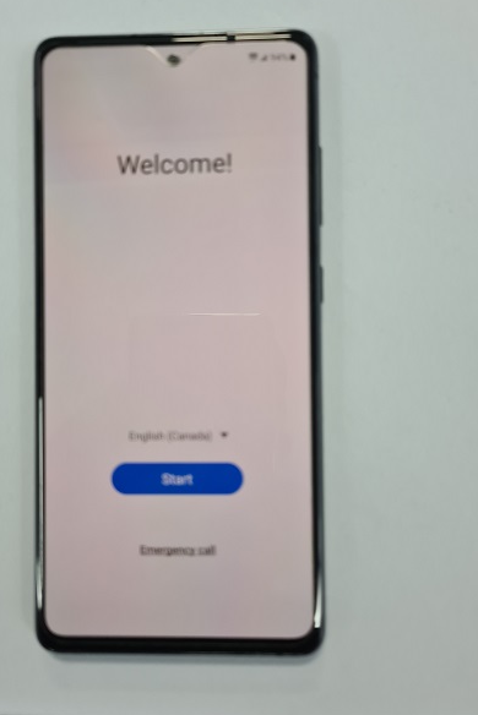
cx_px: 228
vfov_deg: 65.4
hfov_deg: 46.4
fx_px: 557
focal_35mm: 28
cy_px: 353
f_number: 1.8
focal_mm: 5.4
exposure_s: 1/120
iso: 100
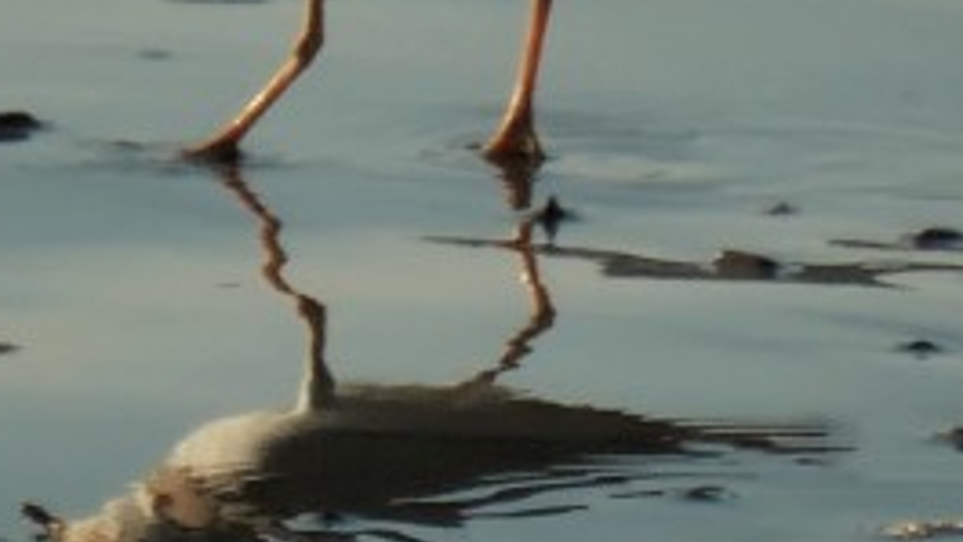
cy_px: 187
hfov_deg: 0.9
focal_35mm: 2278
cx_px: 414
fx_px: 58163
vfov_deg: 0.5
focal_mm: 132
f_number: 6.4
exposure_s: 1/800
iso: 200
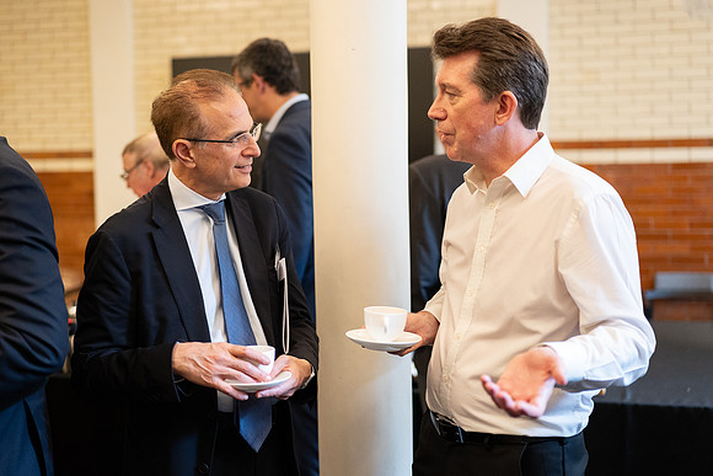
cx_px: 356
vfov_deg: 26.6
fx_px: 1007
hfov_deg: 39.0
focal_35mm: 51
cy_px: 238
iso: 2500
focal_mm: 50
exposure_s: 1/200
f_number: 2
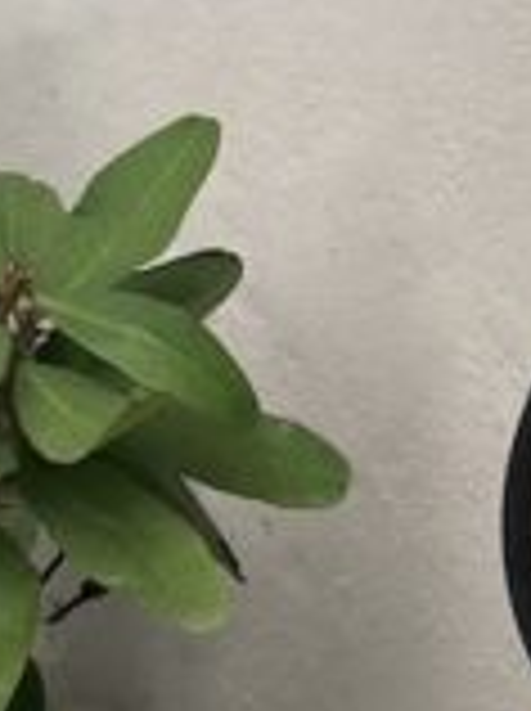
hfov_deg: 8.6
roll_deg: -1.7
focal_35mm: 169
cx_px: 792
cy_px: -292
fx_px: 3466
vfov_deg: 11.3
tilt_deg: -11.8
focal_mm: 4.25
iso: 125
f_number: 1.8
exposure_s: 1/121
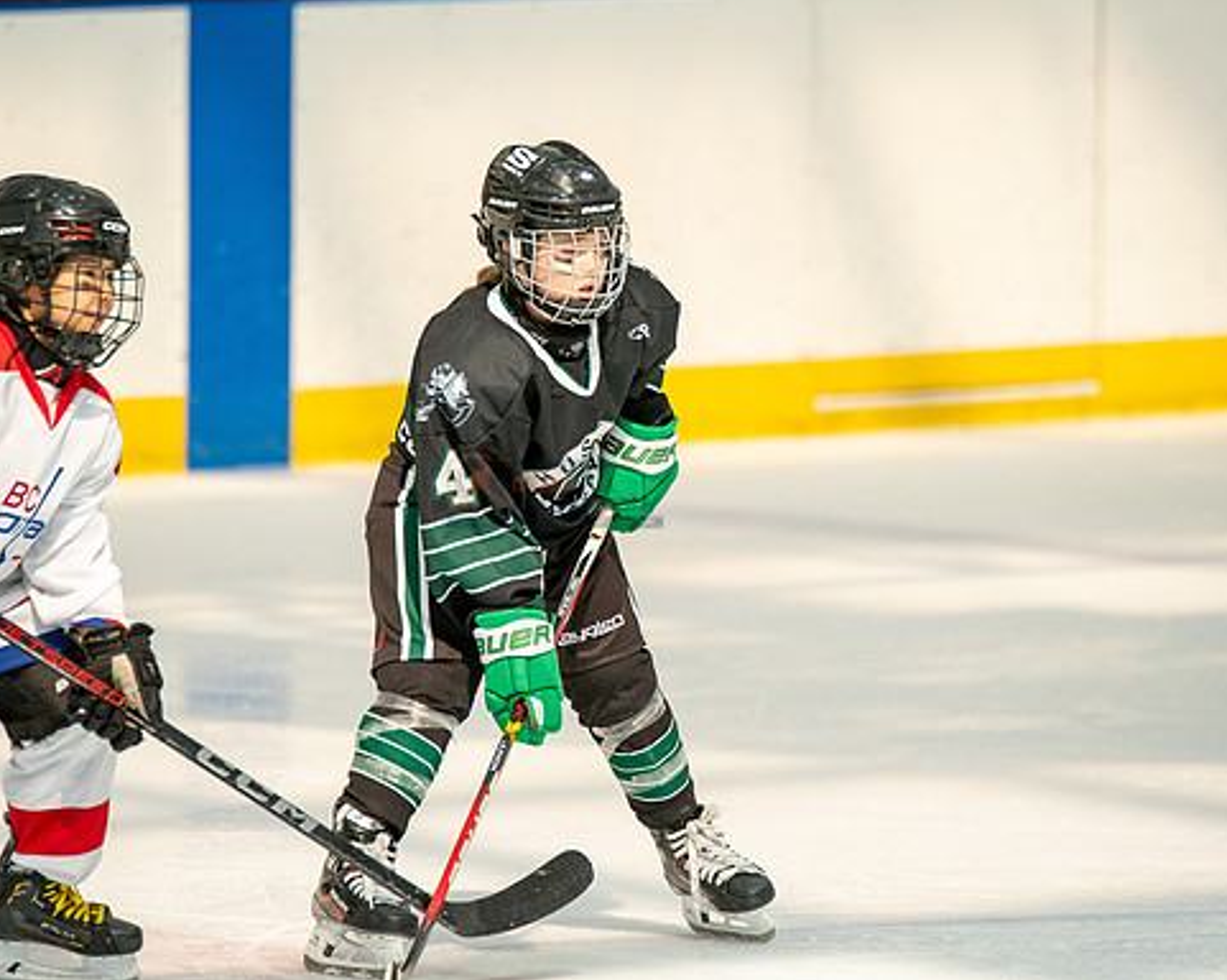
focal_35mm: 412
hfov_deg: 4.7
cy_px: 509
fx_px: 14949
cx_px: 594
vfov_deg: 3.8
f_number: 3.5
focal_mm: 300
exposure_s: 1/4000
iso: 1600
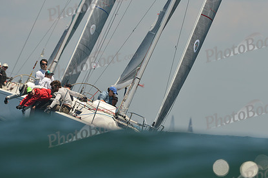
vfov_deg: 2.5
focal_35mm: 558
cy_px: 88
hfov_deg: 3.7
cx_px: 172
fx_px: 4152
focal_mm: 400
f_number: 7.1
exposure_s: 1/1000
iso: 250
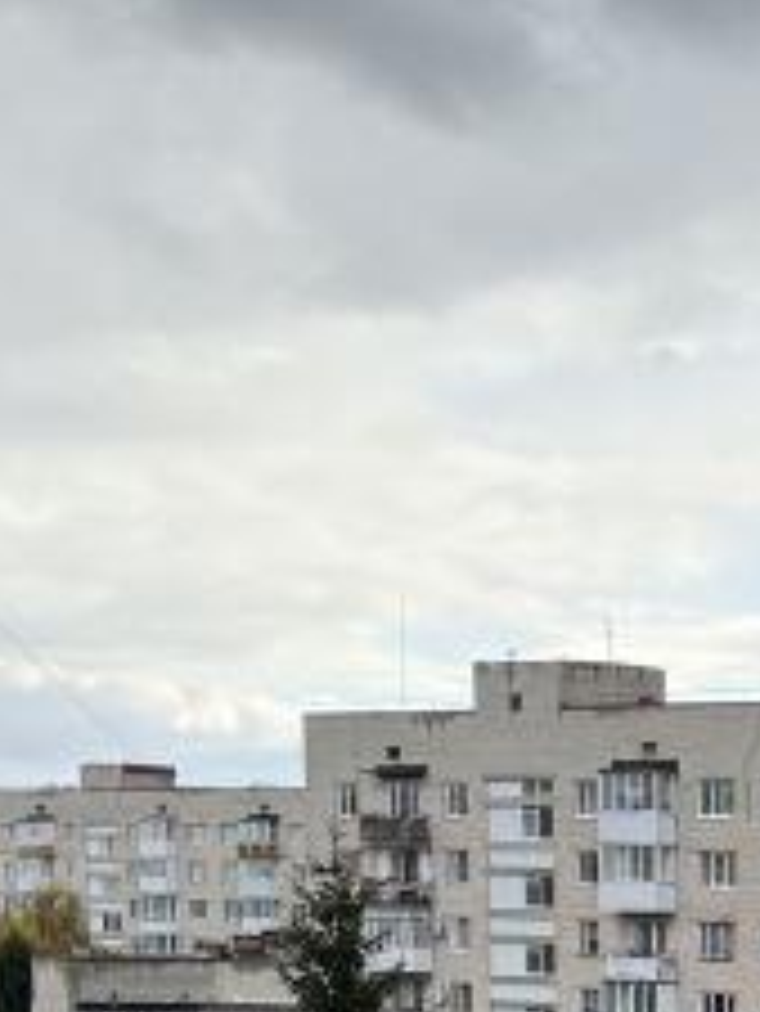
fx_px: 3188
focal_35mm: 109
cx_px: 1138
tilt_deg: -7.7
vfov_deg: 16.8
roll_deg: -0.9
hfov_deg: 12.9
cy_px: 1385
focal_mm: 6.76
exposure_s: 1/1855
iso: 100
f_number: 1.78
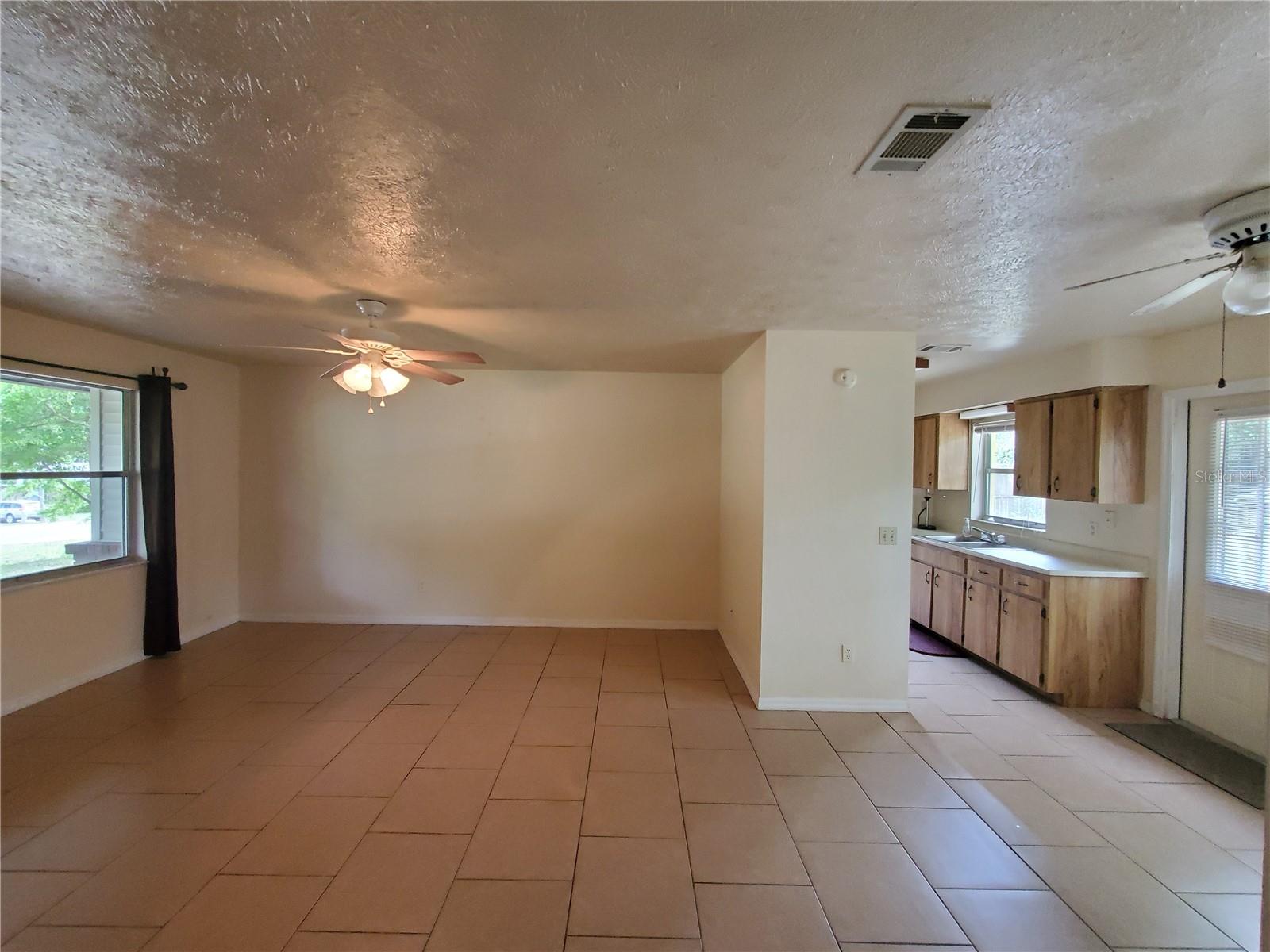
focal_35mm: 13
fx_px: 477
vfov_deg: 89.9
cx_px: 635
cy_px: 476
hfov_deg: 106.2
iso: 500
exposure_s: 1/29
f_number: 2.2
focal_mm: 1.8
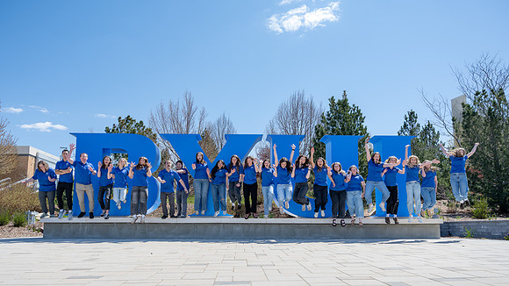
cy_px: 177
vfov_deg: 40.0
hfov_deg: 66.3
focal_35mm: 29
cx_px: 248
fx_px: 390
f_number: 4.5
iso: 100
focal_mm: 25.5
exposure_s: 1/640
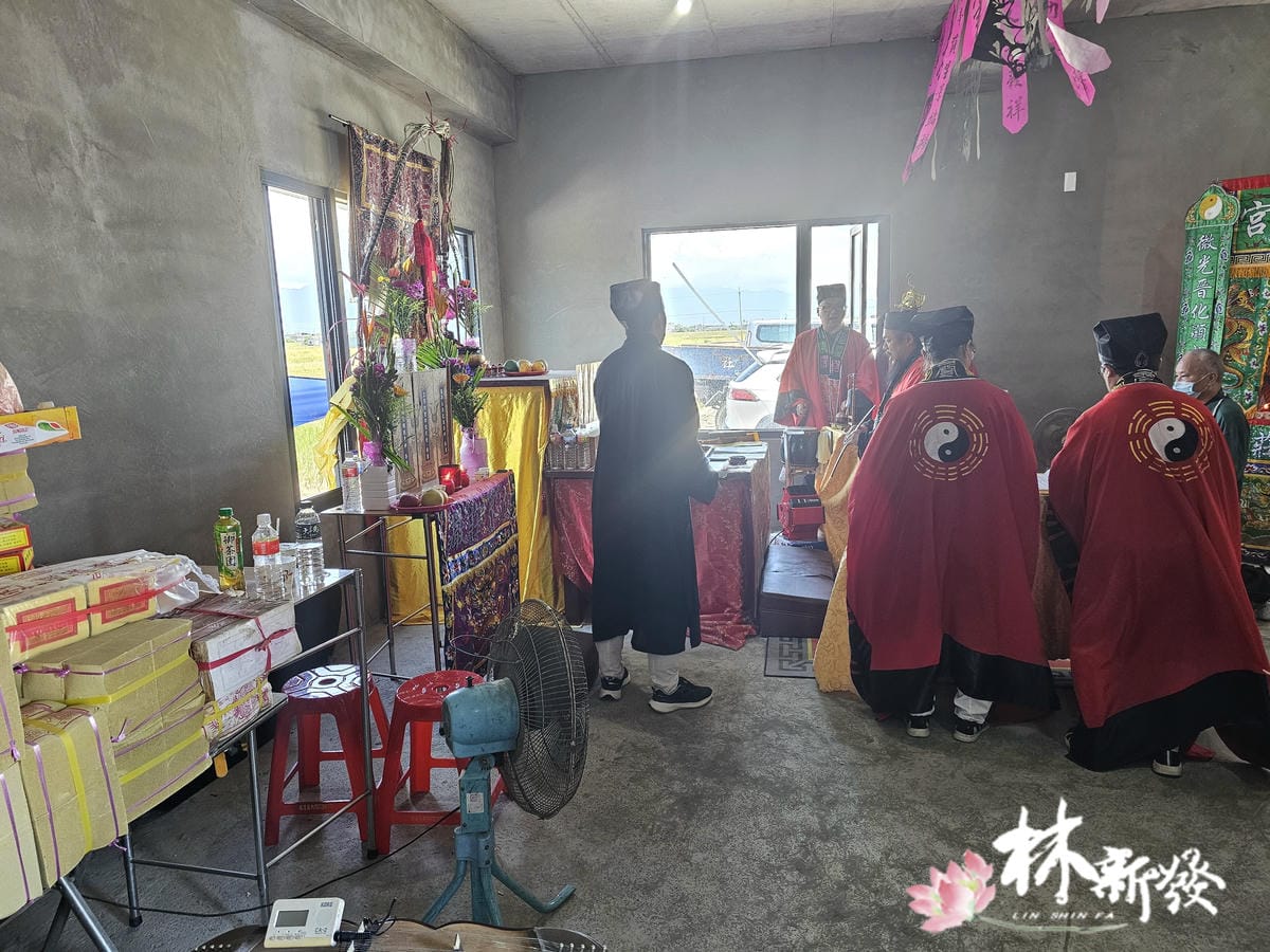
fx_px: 844
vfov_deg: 58.9
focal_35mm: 23
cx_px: 635
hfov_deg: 73.9
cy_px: 476
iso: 200
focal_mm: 6.3
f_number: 1.7
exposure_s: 1/120
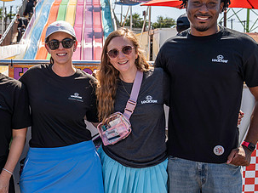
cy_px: 93
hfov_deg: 32.2
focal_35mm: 59
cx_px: 67
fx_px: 440
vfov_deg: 24.8
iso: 100
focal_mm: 32
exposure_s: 1/200
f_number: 5.6
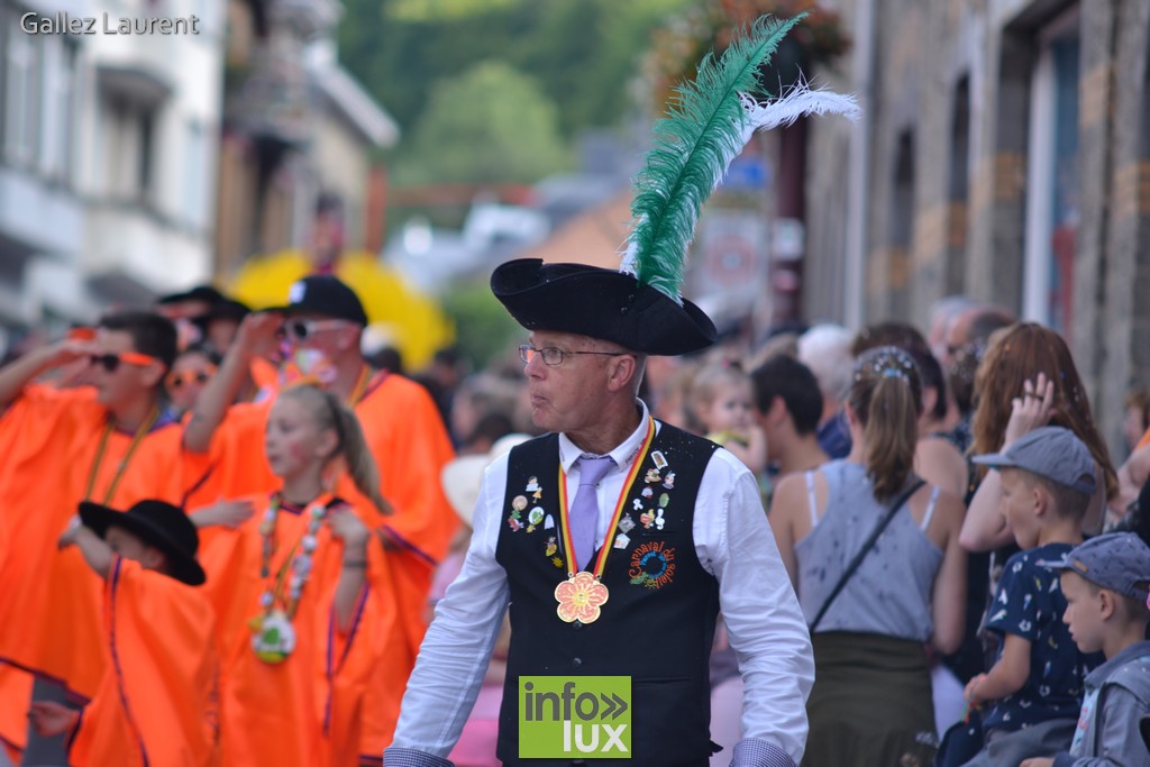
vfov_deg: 6.1
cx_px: 575
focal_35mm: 225
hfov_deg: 9.1
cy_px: 384
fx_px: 7188
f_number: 2.8
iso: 100
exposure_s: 1/200
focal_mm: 150
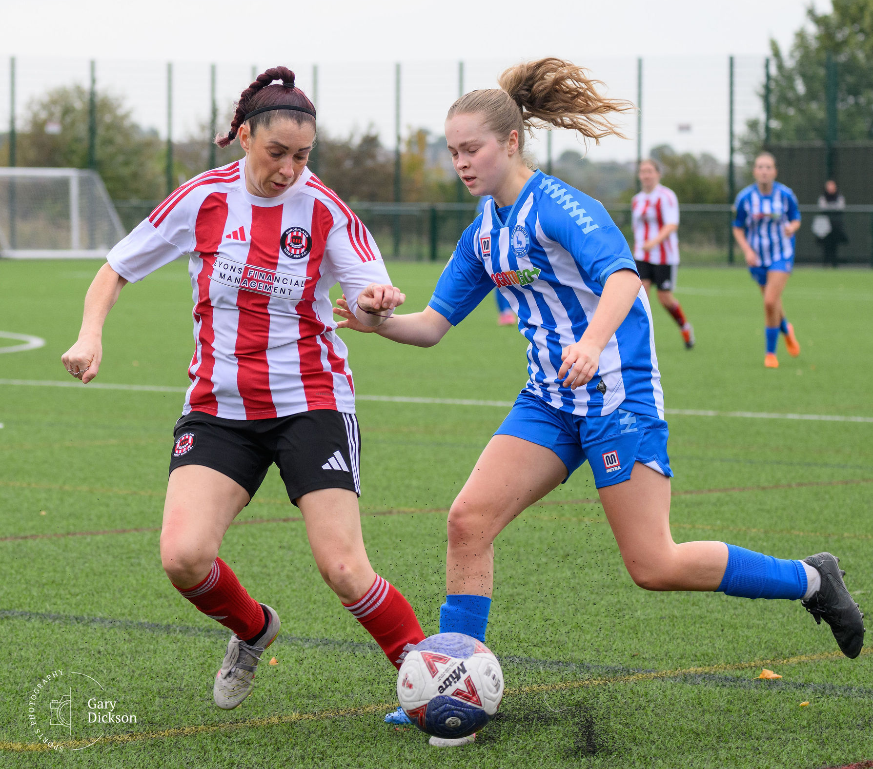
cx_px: 291
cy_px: 312
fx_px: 4384
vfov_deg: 10.0
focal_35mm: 163
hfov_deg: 11.4
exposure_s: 1/1250
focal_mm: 100
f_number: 4.5
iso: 1000
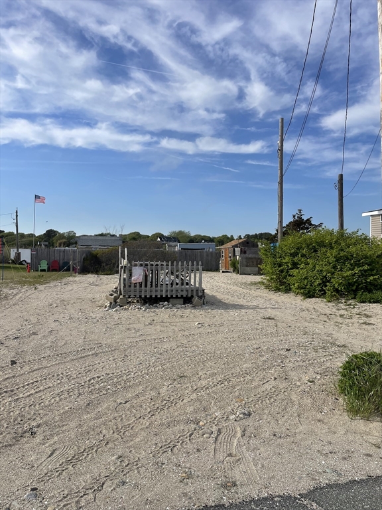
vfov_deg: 67.3
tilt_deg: +0.6
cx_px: 191
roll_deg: -0.6
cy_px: 255
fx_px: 383
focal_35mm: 26
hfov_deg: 53.1
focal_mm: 4.2
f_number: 1.6
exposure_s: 1/5051
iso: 32
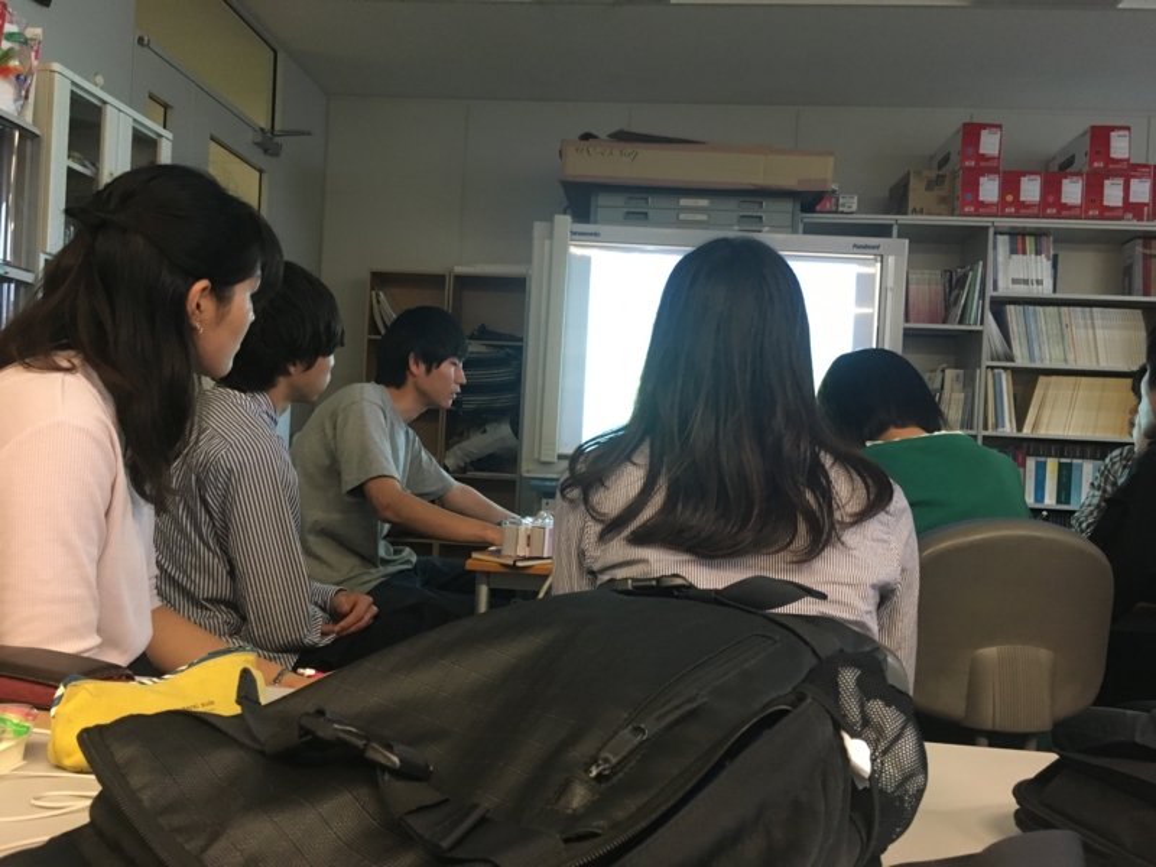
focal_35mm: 29
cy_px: 434
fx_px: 968
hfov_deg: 61.7
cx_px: 578
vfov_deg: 48.2
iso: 160
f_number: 2.2
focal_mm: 4.15
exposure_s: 1/30
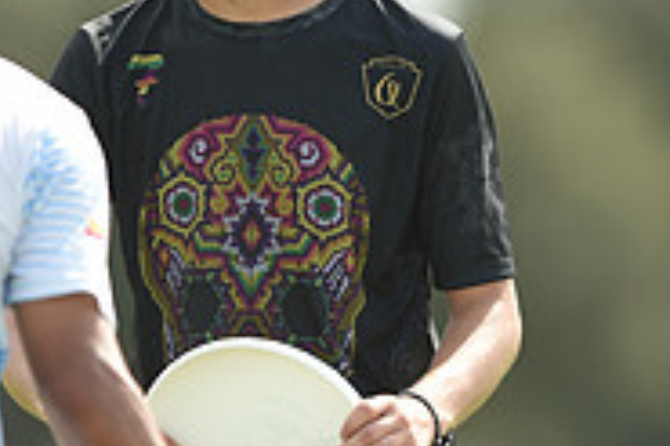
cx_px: 322
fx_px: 23373
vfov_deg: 1.1
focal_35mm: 1257
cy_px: 308
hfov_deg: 1.6
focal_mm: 400
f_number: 2.8
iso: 160
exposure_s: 1/1600
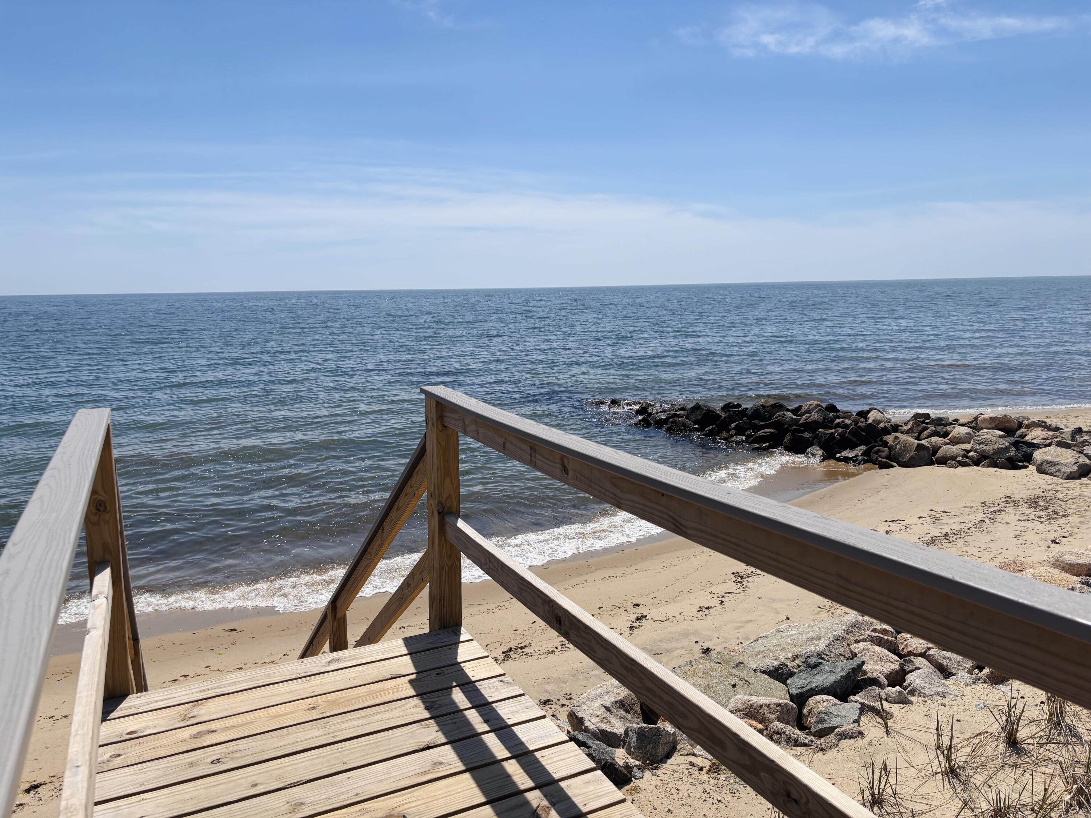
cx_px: 546
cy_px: 409
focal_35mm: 26
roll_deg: +0.8
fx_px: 819
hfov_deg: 67.3
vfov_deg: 53.1
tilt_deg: -10.2
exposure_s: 1/8333
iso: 50
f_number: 1.6
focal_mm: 5.96
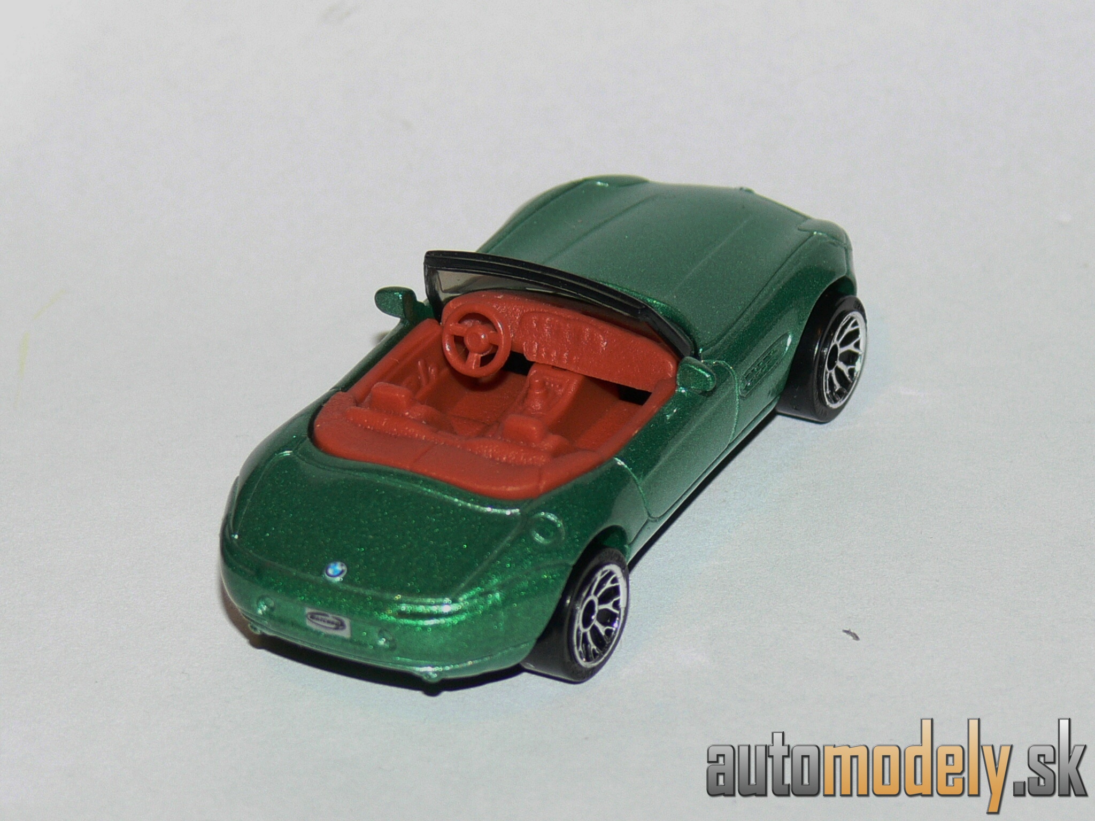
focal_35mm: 184
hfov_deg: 10.7
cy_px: 410
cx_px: 548
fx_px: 5820
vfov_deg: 8.1
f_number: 3.6
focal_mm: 24.4
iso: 100
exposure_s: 1/30
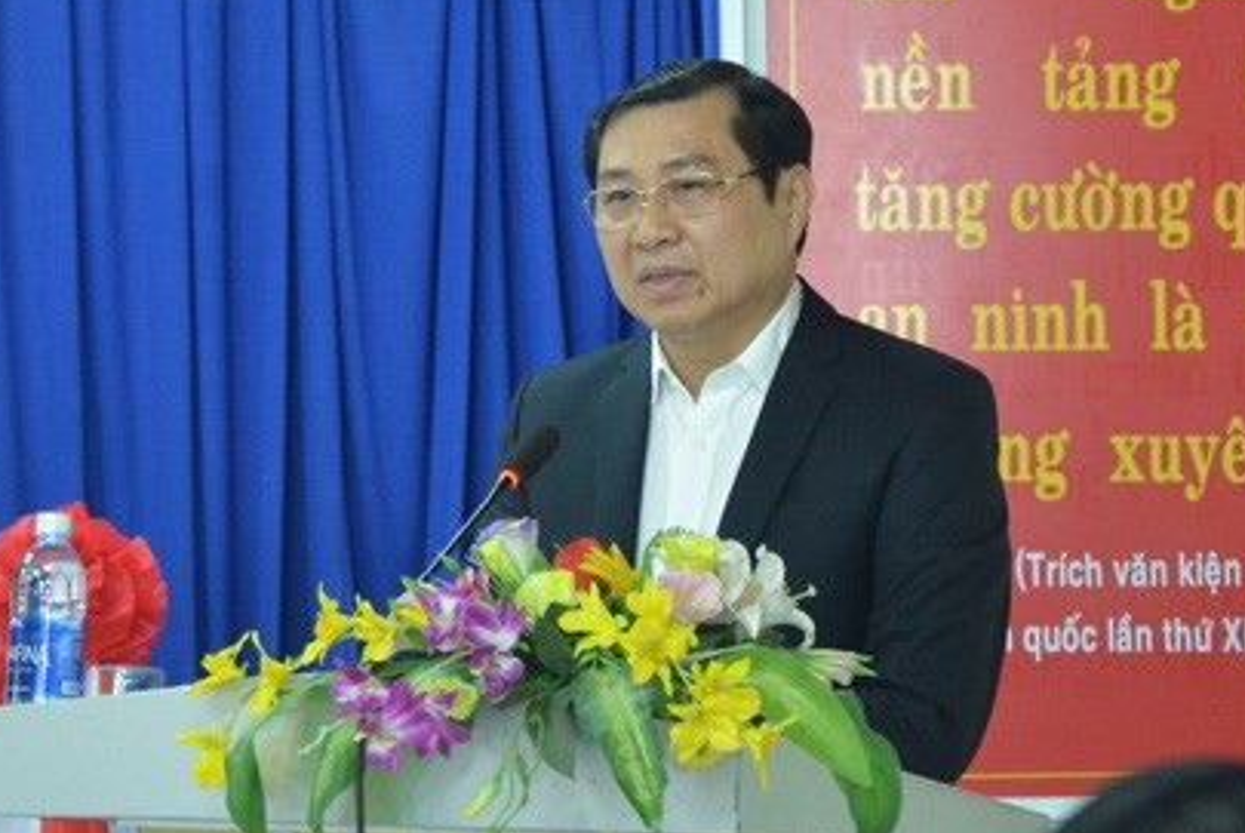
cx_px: 489
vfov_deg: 10.4
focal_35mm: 132
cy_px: 367
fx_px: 4570
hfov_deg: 15.5
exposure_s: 1/30
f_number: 5.3
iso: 3200
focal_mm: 66
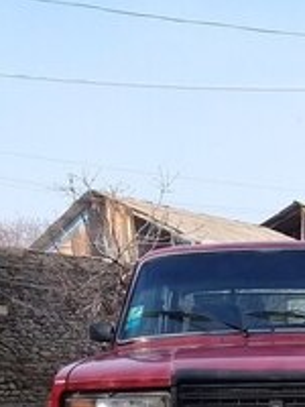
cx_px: 279
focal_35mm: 77
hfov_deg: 18.8
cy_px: 501
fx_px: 905
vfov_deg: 23.0
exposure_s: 1/561
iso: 50
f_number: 2.2
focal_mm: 3.3
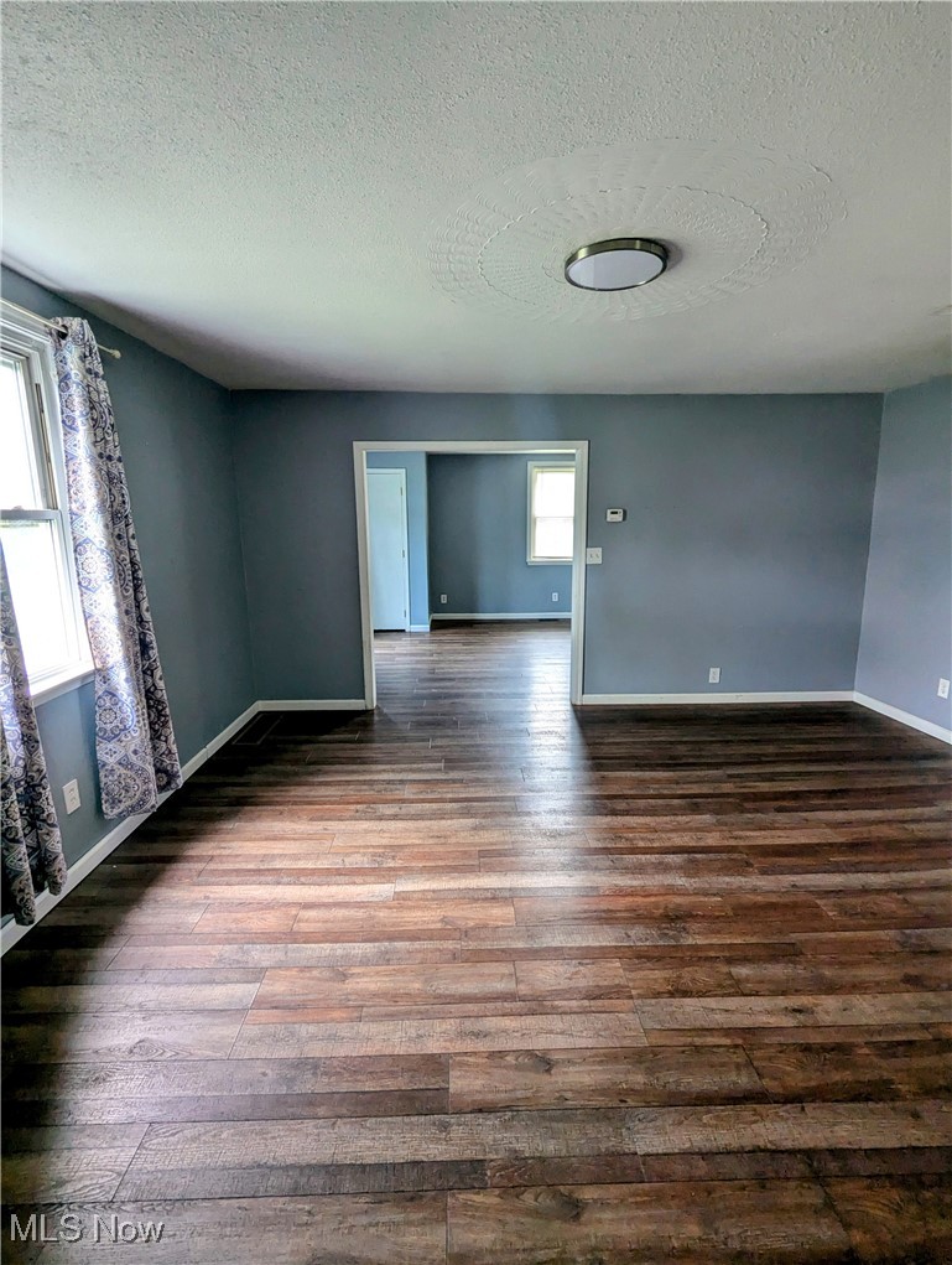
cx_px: 476
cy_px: 632
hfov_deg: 78.3
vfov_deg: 94.4
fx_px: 585
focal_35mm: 16
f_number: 2.2
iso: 130
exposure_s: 1/23.8
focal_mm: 2.35
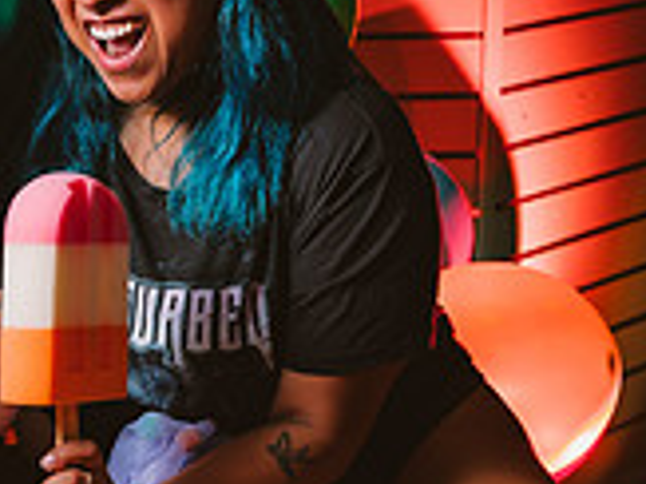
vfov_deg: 11.9
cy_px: 365
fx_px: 2312
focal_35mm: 124
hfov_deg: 15.1
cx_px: -216
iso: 100
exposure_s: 1/125
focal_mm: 43.3
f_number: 4.5
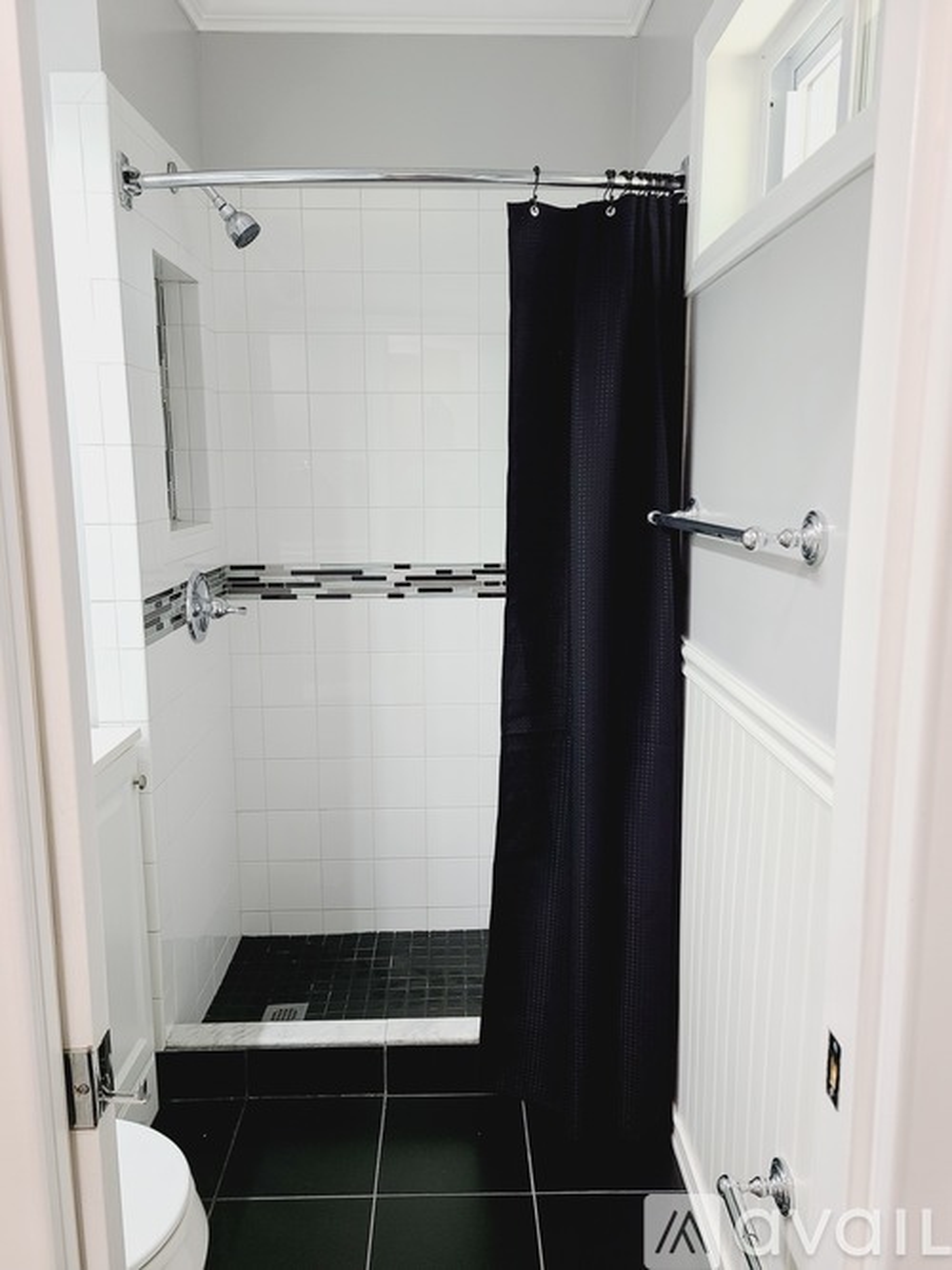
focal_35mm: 26
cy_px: 635
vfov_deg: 67.3
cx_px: 476
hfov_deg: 53.0
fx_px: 954
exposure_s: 1/60
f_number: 1.8
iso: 160
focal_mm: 5.4
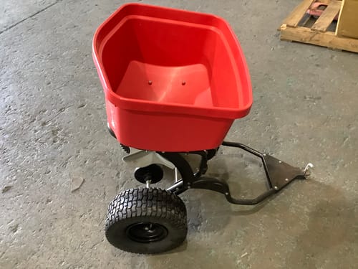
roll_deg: +13.9
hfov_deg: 58.4
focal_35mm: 31
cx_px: 179
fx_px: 321
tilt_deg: -43.7
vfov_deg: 45.4
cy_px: 134
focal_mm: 3.3
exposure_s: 1/50
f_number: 2.4
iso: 400
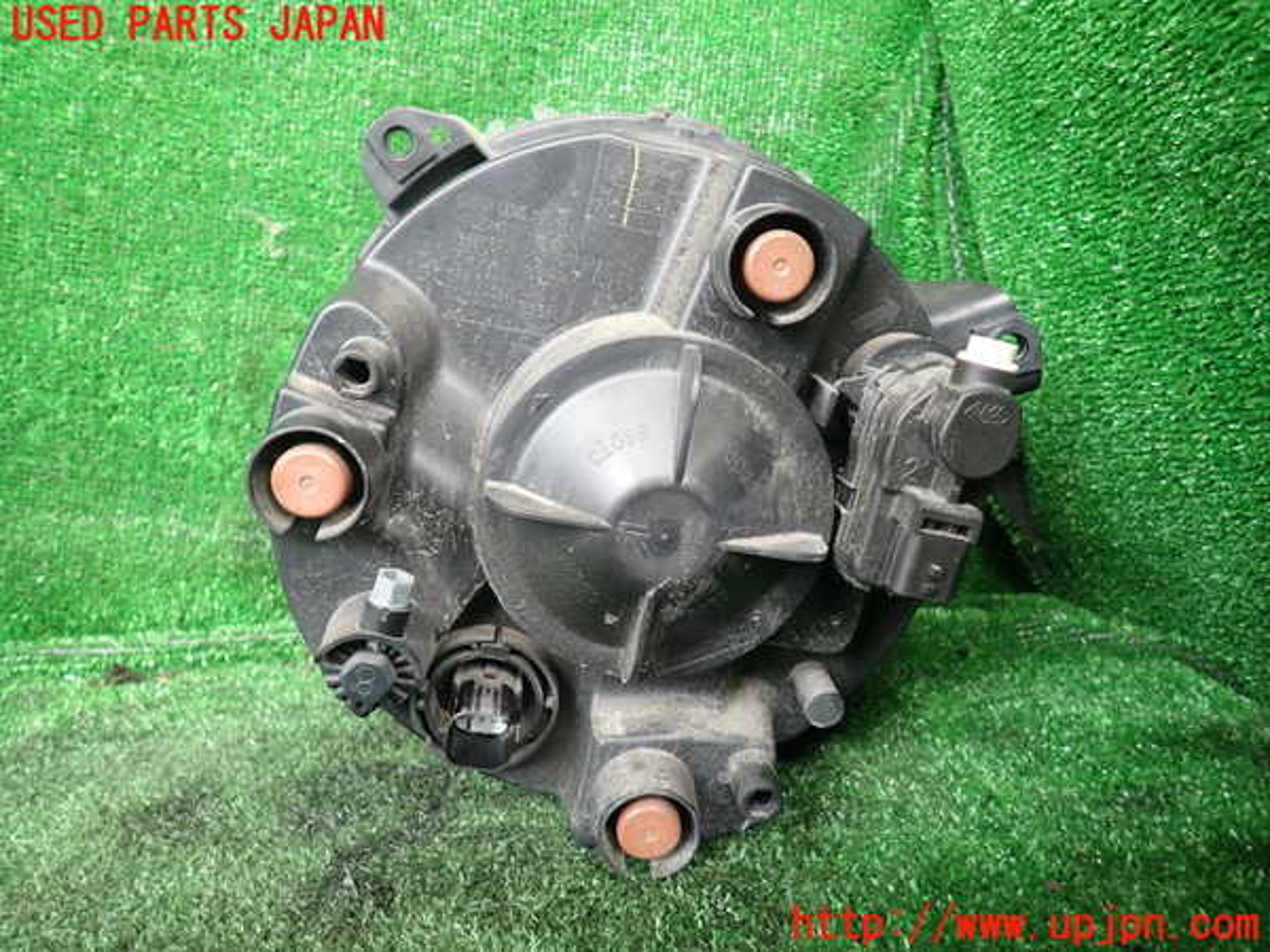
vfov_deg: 54.9
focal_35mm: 25
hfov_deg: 69.4
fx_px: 917
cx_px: 635
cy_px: 476
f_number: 2
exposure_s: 1/60
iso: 100
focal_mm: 4.5
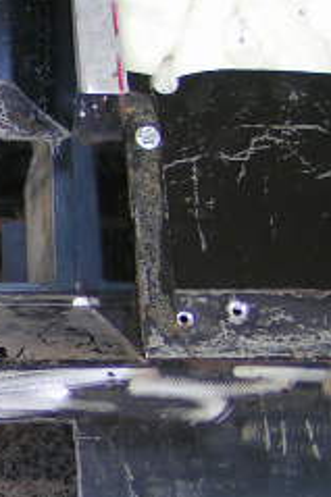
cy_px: 362
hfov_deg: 11.9
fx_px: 1464
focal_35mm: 106
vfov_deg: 19.2
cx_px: -264
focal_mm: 5.8
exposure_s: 1/50
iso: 50
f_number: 2.8
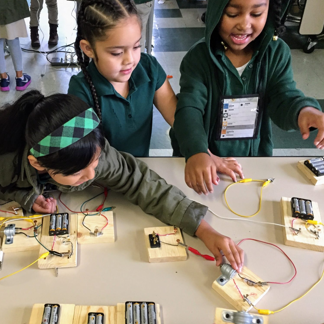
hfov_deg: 46.5
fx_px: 371
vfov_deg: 47.2
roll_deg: +1.1
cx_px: 108
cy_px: 162
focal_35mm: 35
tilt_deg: -39.9
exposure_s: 1/30
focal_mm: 4.15
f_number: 2.2
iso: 250
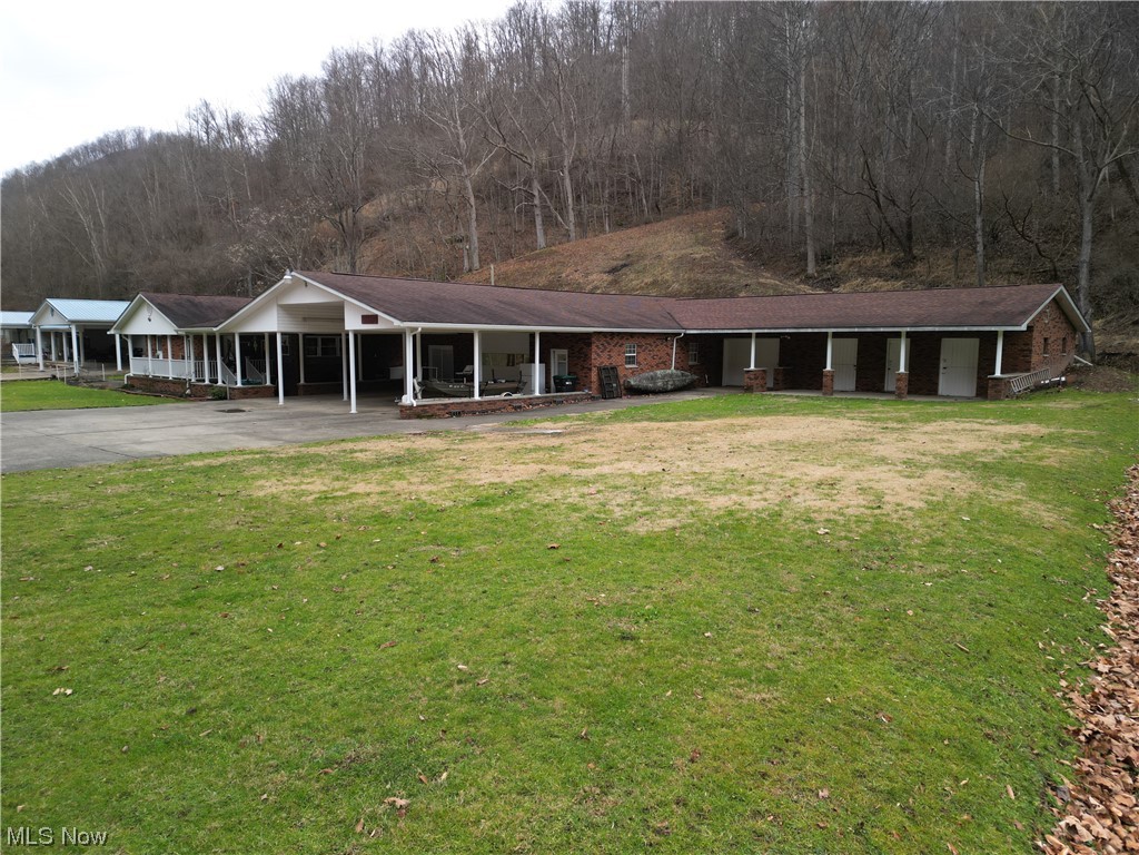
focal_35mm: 24
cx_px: 570
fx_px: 790
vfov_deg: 56.8
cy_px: 428
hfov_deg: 71.6
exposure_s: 1/160
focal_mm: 6.72
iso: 100
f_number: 1.7
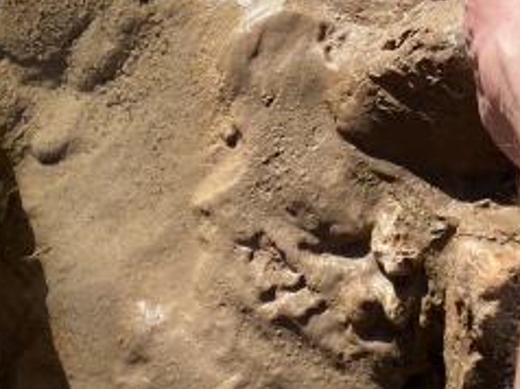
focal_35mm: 70
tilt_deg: -68.5
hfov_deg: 26.6
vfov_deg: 19.6
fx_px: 1050
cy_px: -87
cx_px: 496
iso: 32
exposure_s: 1/1412
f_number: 1.8
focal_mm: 4.25
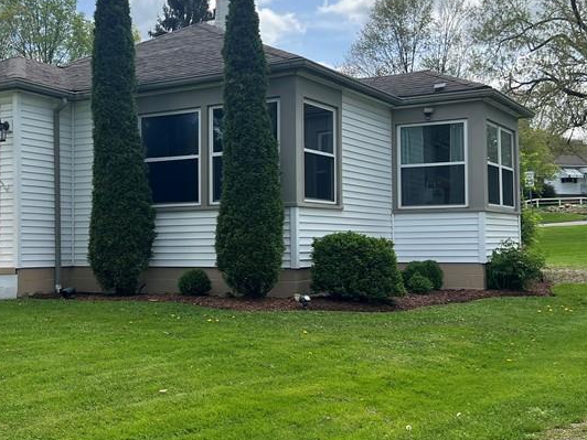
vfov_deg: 29.1
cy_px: 200
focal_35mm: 50
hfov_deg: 37.7
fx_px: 848
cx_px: 183
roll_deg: +0.1
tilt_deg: +1.5
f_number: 1.5
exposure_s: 1/3571
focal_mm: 5.7
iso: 50
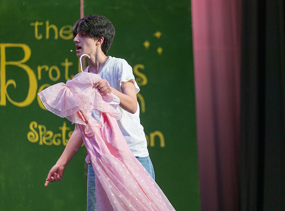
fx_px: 1982
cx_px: 138
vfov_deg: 6.1
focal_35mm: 242
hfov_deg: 8.2
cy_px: 96
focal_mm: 200
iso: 400
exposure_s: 1/320
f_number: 2.8
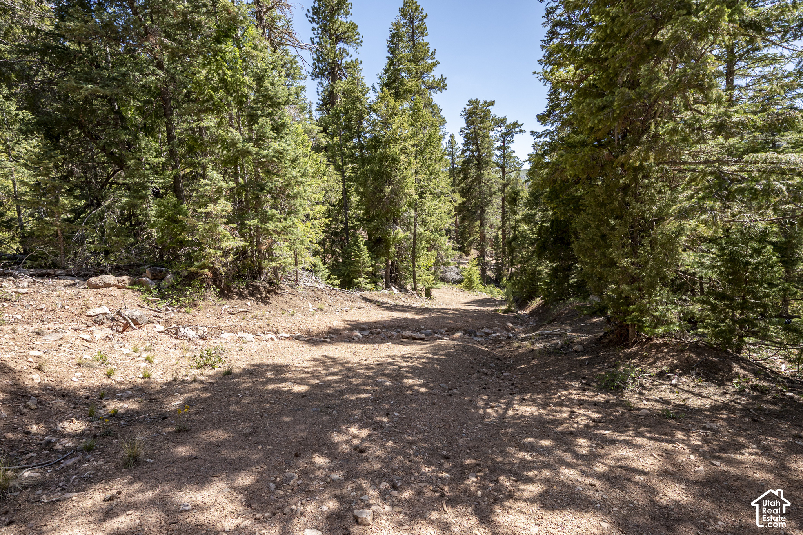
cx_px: 402
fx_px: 401
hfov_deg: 90.0
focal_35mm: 18
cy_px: 268
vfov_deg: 67.3
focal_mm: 18
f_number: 8
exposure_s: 1/400
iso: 320
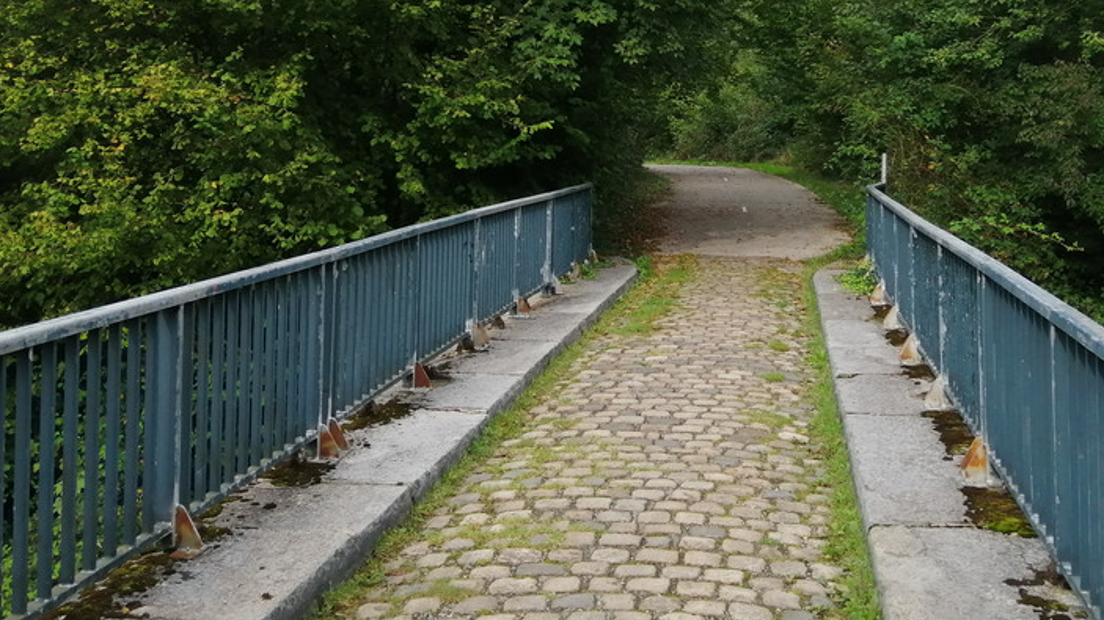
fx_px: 1258
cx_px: 631
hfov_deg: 47.2
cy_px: 91
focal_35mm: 43
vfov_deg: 26.9
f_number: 1.8
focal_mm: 3.6
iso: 50
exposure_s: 1/637
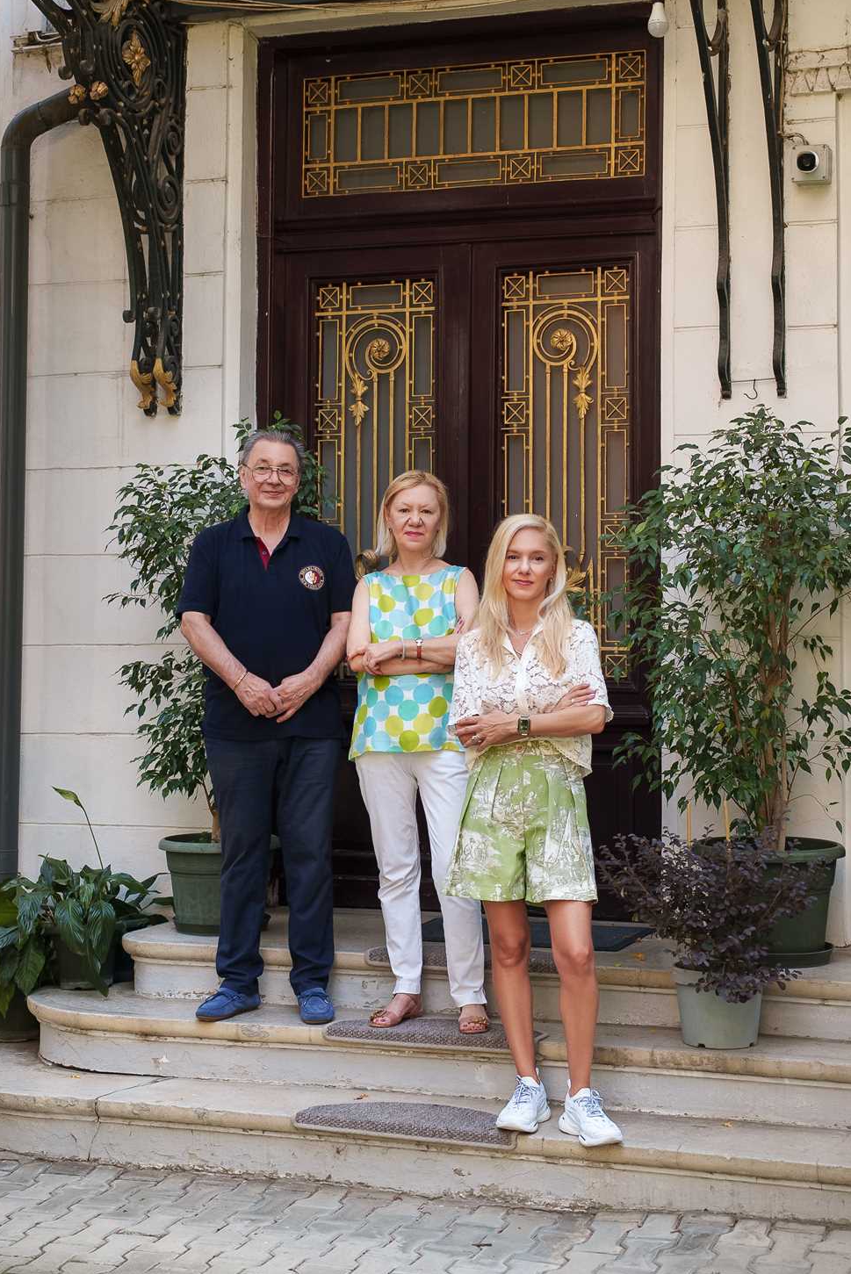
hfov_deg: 21.0
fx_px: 2294
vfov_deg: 30.9
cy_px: 478
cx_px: 411
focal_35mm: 65
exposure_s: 1/250
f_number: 4
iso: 200
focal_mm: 49.6
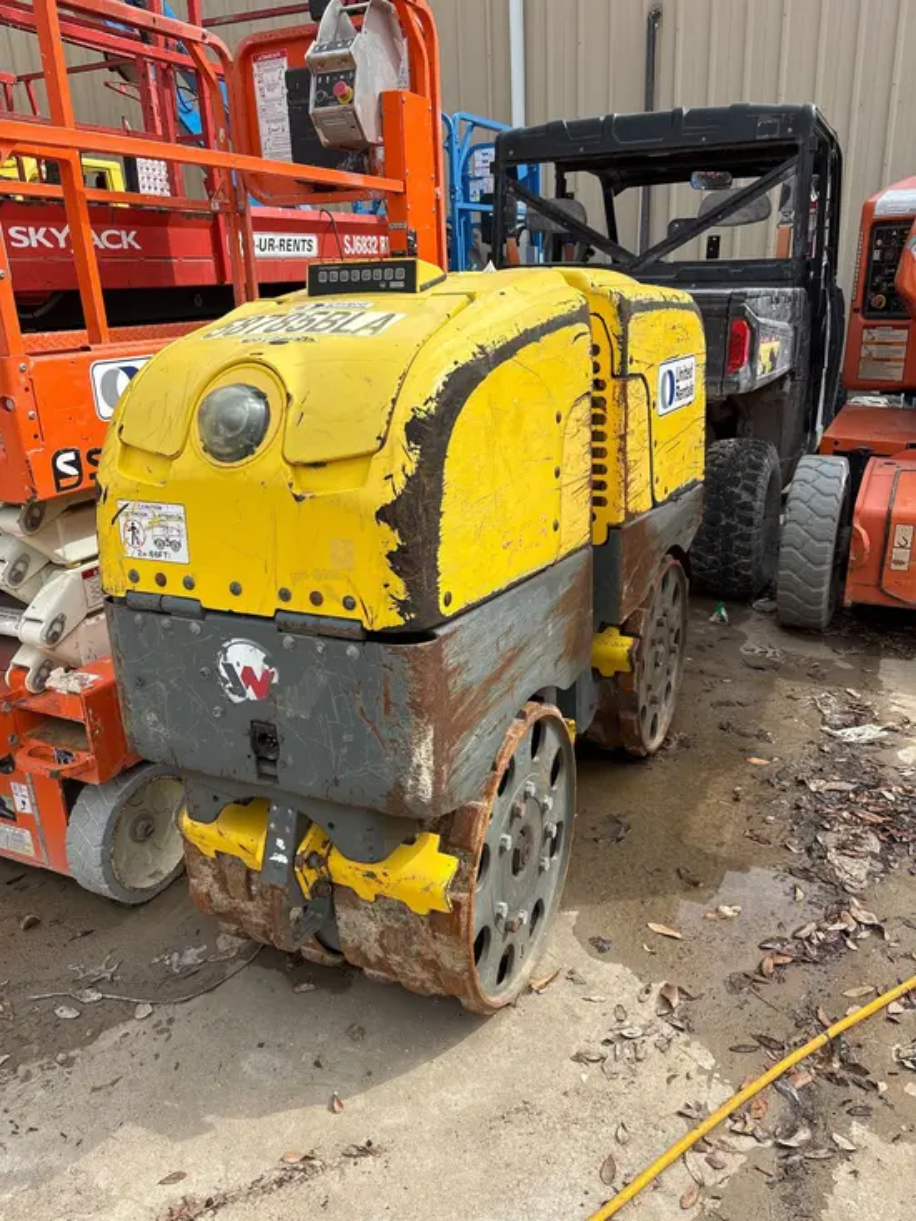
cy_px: 610
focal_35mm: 26
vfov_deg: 67.3
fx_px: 917
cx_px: 458
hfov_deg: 53.1
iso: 50
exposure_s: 1/2242
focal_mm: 5.96
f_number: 1.6
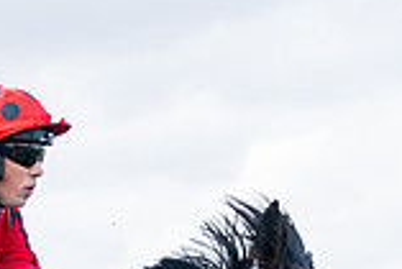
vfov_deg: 3.2
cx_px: -318
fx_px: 4750
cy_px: 460
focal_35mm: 425
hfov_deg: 4.8
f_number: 4
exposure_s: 1/1600
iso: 400
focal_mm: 70
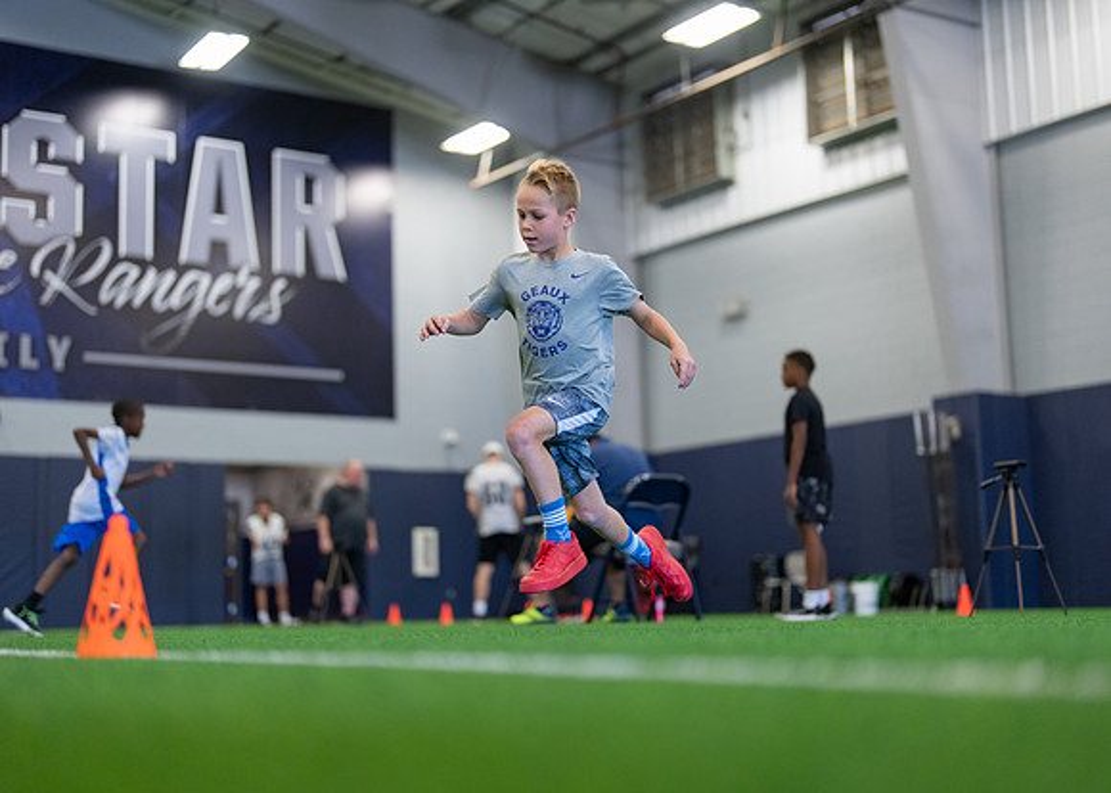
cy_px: 396
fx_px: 1656
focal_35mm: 52
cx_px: 556
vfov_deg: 26.9
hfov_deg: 37.1
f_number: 1.2
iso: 1600
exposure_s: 1/1000
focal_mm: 50
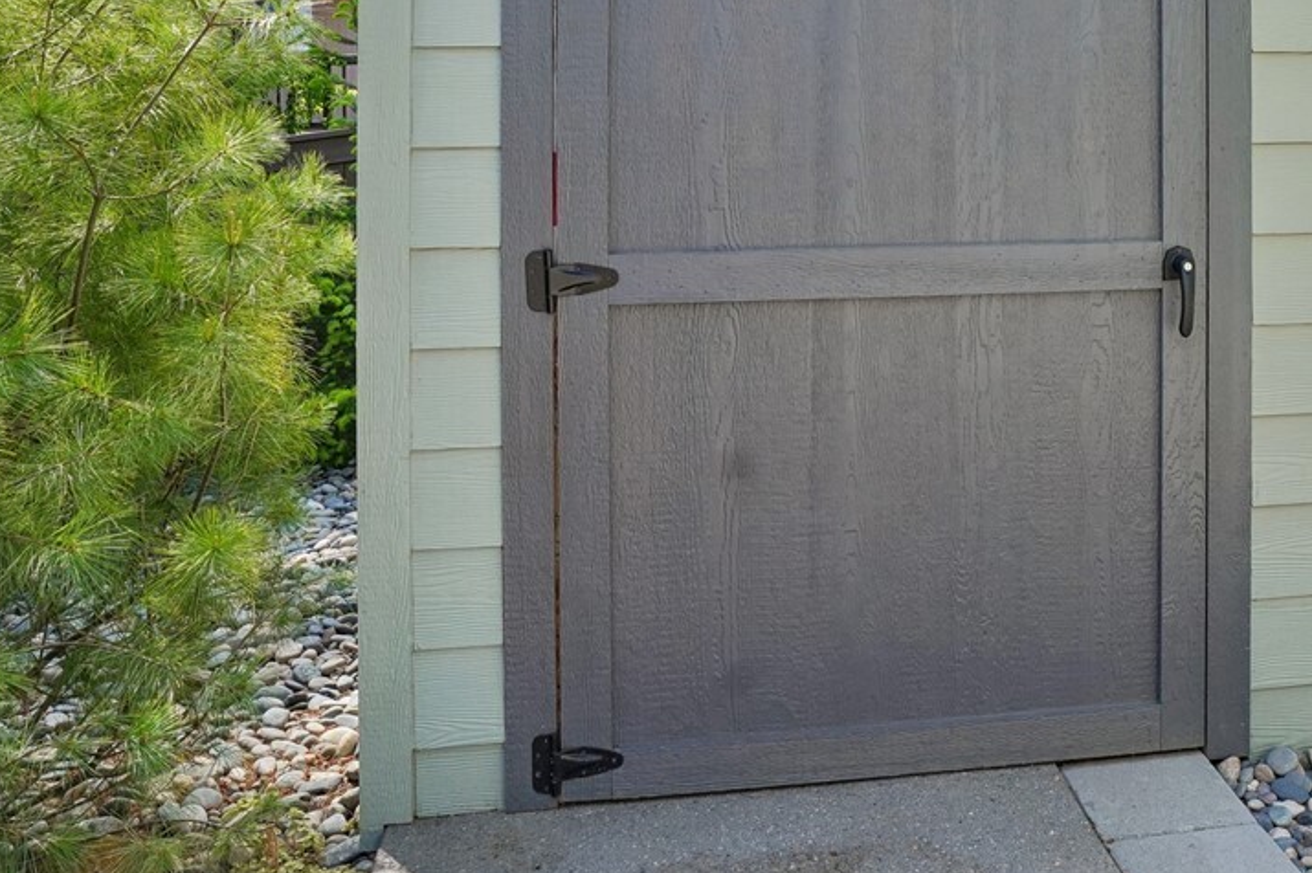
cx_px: 918
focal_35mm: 38
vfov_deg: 33.7
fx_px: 1384
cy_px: 138
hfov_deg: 49.4
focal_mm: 16
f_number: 8
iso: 400
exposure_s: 1/250
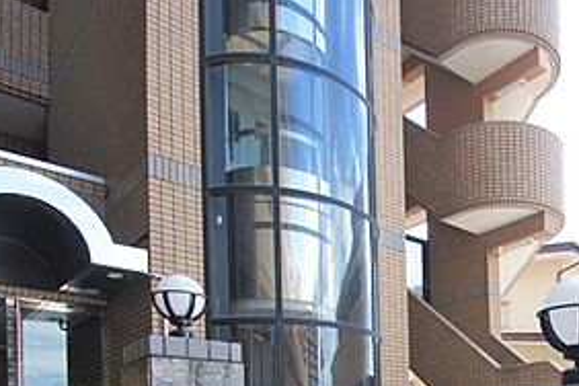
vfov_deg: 33.9
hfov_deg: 52.0
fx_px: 547
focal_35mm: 34
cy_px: 421
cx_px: 468
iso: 100
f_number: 5.6
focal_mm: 10
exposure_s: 1/80
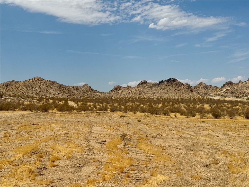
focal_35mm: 48
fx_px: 345
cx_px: 124
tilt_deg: +0.2
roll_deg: +0.9
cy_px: 94
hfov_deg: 39.7
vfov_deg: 30.3
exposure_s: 1/10526
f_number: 1.78
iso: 64
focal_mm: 6.76
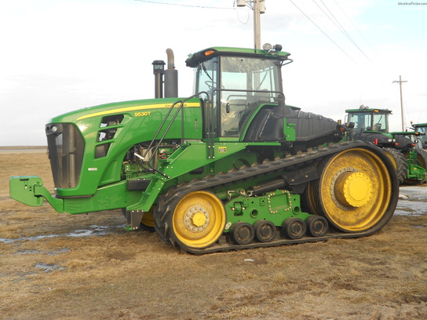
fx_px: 530
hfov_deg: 43.9
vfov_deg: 33.6
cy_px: 160
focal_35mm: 43
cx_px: 214
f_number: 4.2
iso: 80
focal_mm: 7.7
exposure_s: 1/100
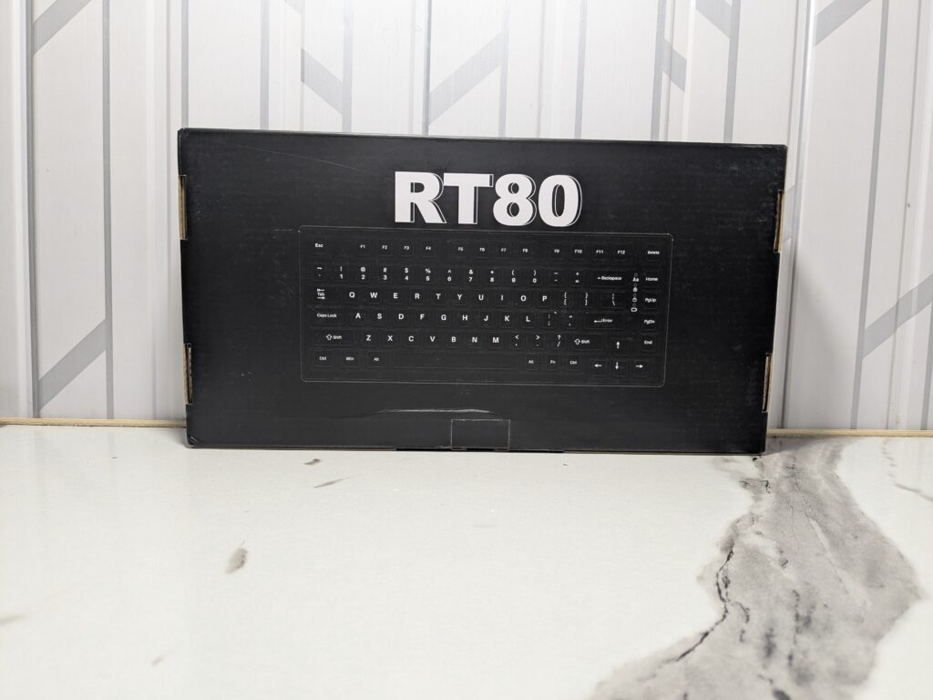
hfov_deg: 65.3
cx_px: 466
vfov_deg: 51.4
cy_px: 350
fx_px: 728
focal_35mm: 27
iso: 101
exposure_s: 1/99.9
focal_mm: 4.38
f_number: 1.73
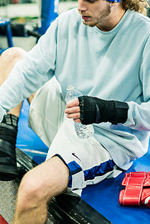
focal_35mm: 83
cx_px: 61
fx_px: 518
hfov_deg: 16.5
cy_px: 91
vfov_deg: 24.4
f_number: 1.8
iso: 1250
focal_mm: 50
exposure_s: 1/250
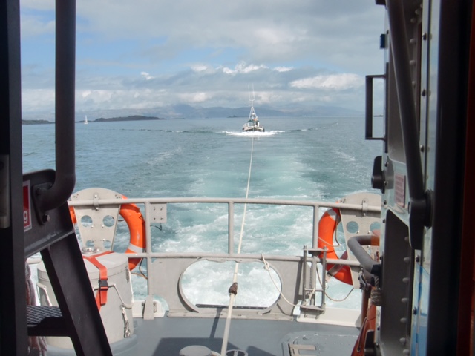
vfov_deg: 37.7
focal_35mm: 38
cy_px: 178
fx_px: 521
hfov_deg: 49.0
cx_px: 238
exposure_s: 1/1000
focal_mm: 6.66
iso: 64
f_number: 3.9
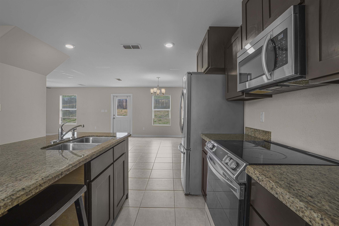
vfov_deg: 73.7
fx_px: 151
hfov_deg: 96.7
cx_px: 170
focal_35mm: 16
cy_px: 113
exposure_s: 1/3
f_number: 9
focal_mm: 16
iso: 200
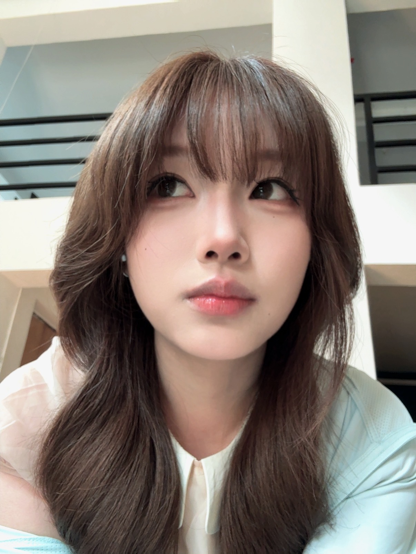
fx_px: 481
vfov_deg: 60.0
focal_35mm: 30
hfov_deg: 46.8
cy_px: 277
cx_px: 208
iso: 100
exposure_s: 1/60
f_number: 1.9
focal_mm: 2.69
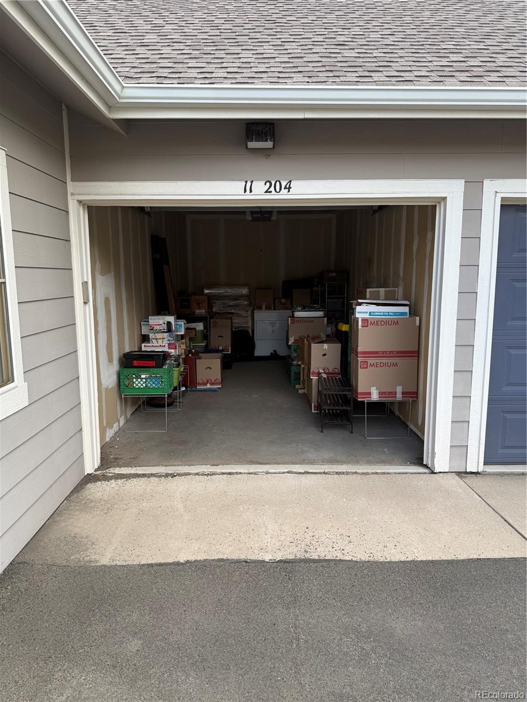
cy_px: 351
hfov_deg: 56.8
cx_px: 264
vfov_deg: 71.6
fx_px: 487
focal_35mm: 24
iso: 80
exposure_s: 1/1046
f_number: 1.78
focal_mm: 6.76
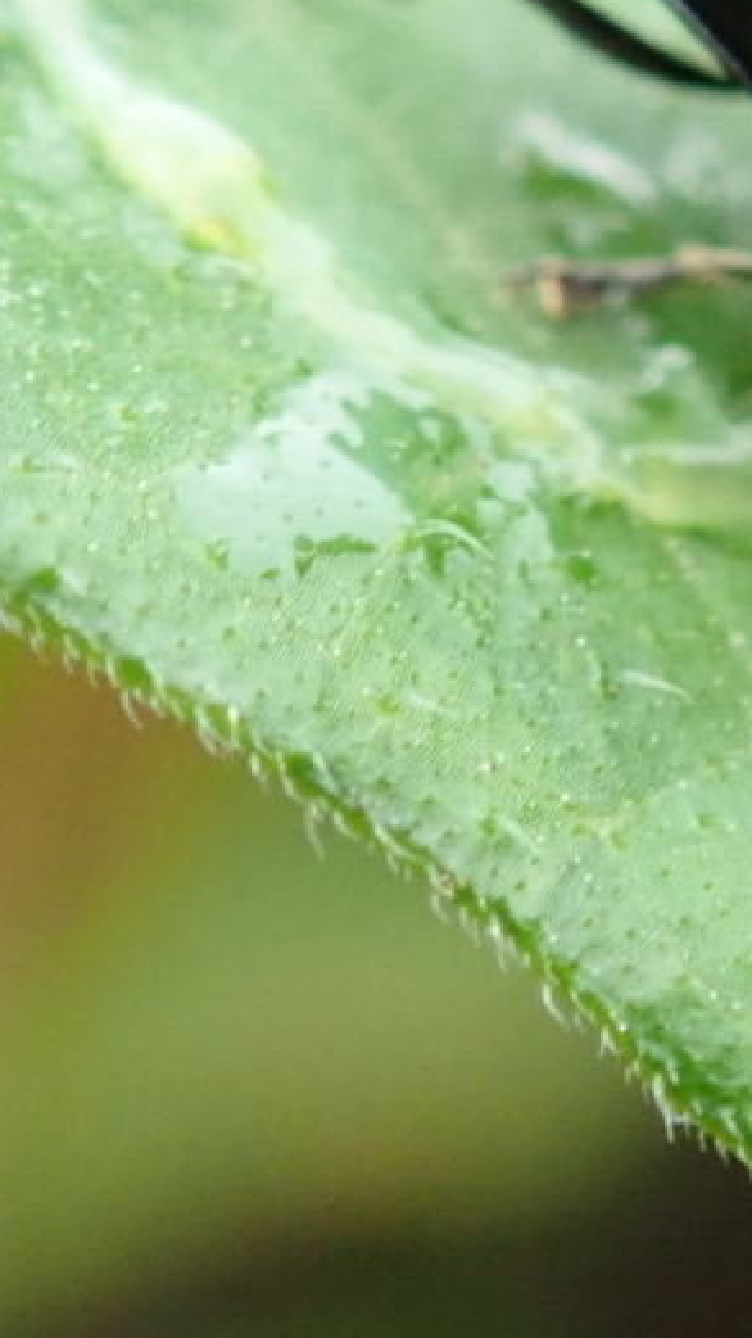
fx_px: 8899
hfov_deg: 4.8
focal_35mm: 251
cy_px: 213
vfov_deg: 8.6
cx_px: 477
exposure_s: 1/125
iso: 800
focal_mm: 18
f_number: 4.9
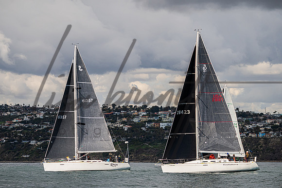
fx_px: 1567
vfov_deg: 6.9
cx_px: 137
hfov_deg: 10.3
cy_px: 96
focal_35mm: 200
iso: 400
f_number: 5.6
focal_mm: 170
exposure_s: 1/4000
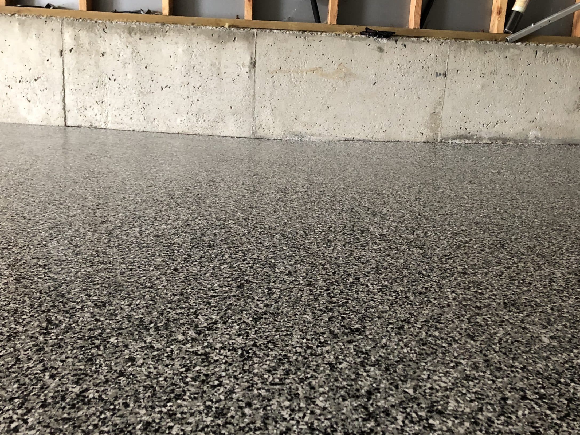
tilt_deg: -12.7
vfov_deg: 42.9
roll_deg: -2.0
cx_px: 299
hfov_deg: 55.3
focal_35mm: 33
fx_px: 553
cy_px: 212
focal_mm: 4
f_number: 1.8
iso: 100
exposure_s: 1/15
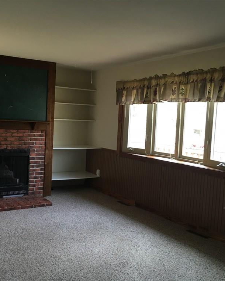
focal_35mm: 38
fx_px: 316
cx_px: 99
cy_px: 141
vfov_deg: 47.9
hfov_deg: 39.1
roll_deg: -2.5
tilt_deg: -3.9
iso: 80
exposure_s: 1/30
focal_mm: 4.15
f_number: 2.2
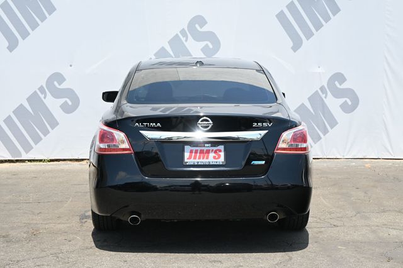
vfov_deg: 21.1
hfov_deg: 31.2
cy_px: 134
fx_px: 722
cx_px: 202
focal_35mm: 64
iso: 200
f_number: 6
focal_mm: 43
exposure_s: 1/250
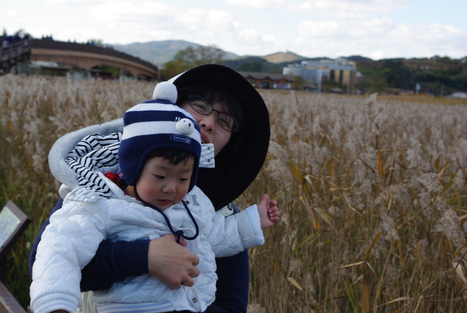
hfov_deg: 31.4
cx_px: 234
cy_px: 156
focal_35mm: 64
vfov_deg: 21.3
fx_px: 831
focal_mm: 42.5
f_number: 8
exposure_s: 1/180
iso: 200
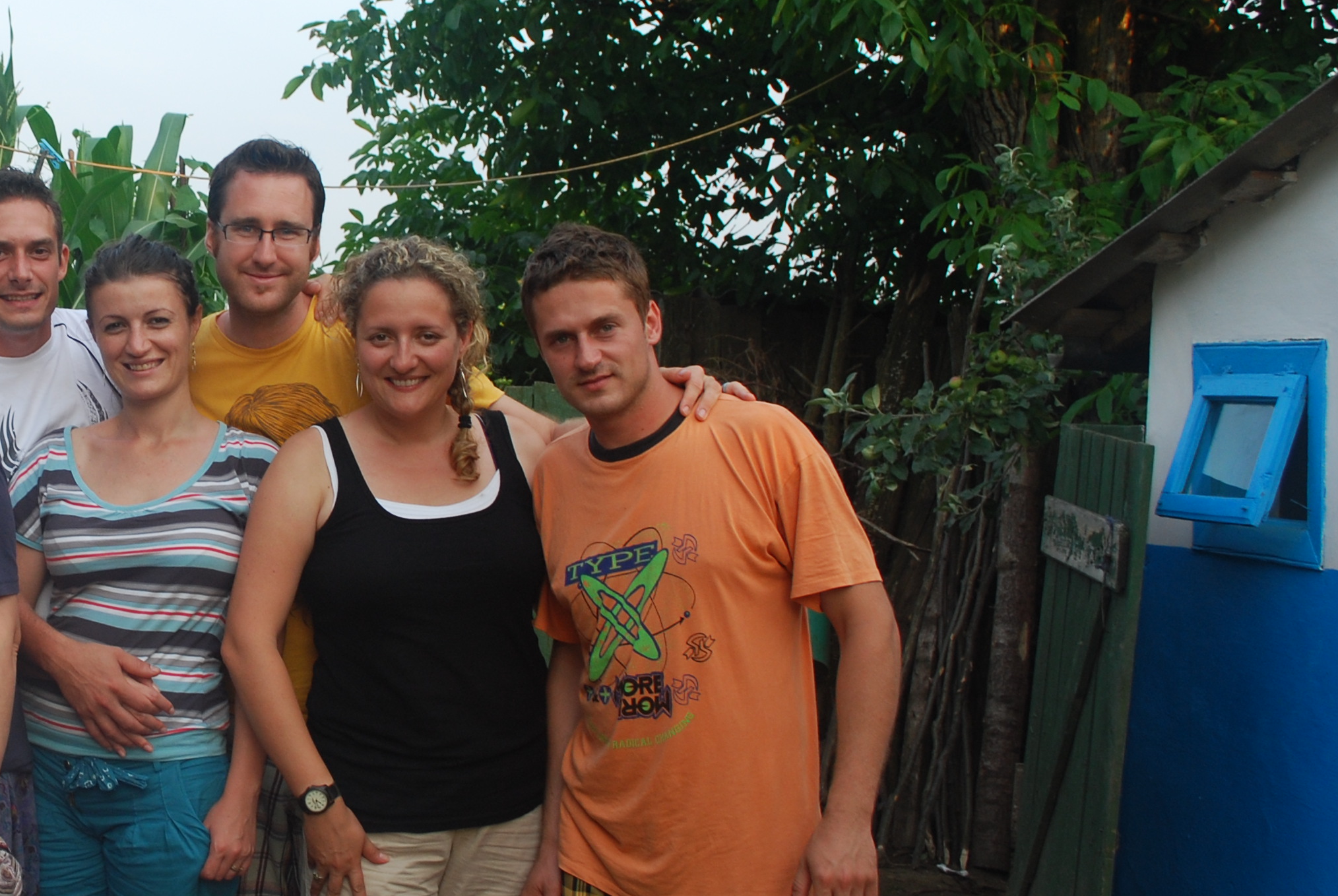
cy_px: 360
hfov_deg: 30.2
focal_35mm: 63
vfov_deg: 21.6
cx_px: 90
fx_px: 2345
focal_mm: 22
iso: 200
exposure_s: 1/125
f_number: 5.6
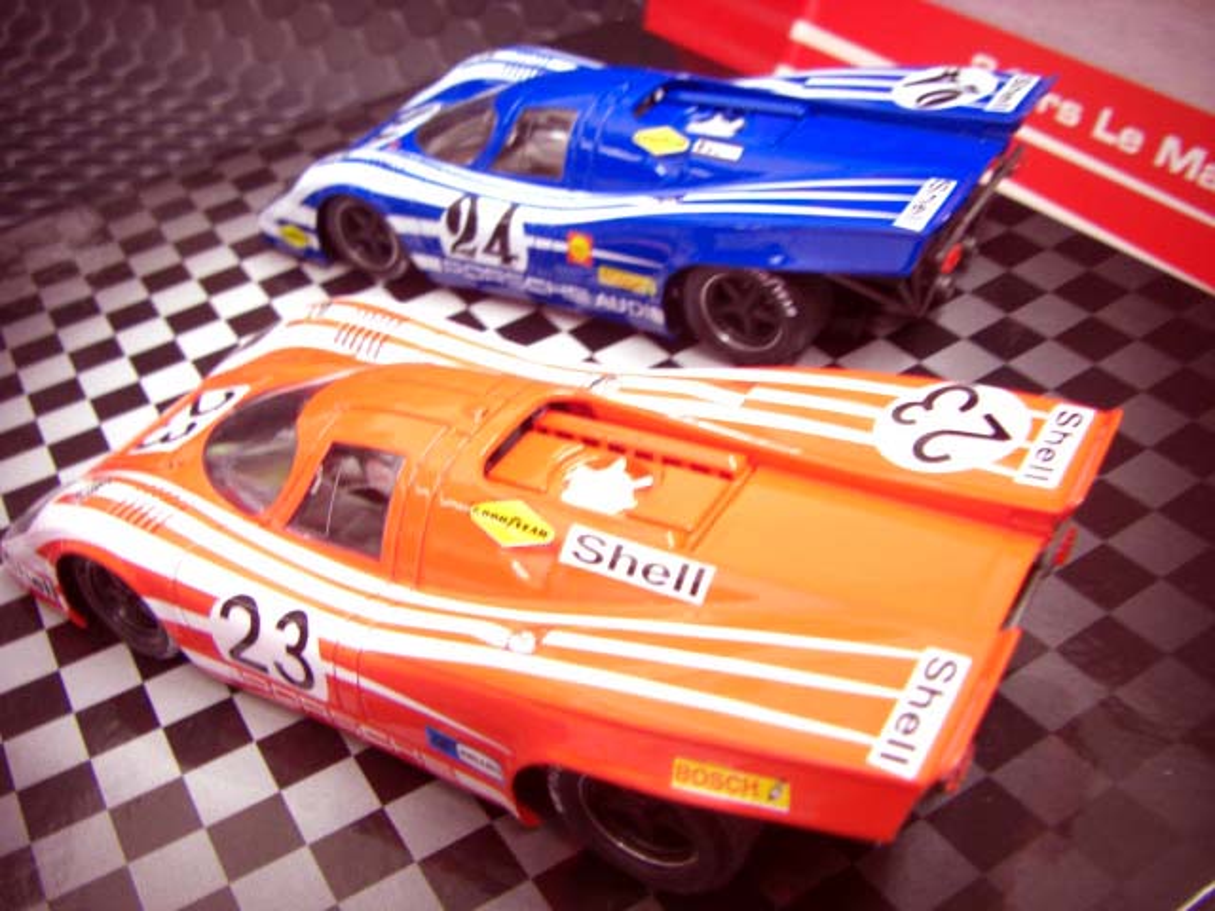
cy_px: 456
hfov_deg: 49.0
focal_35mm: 38
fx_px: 1334
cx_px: 608
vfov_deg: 37.7
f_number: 3.4
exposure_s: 1/10
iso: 200
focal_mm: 6.3
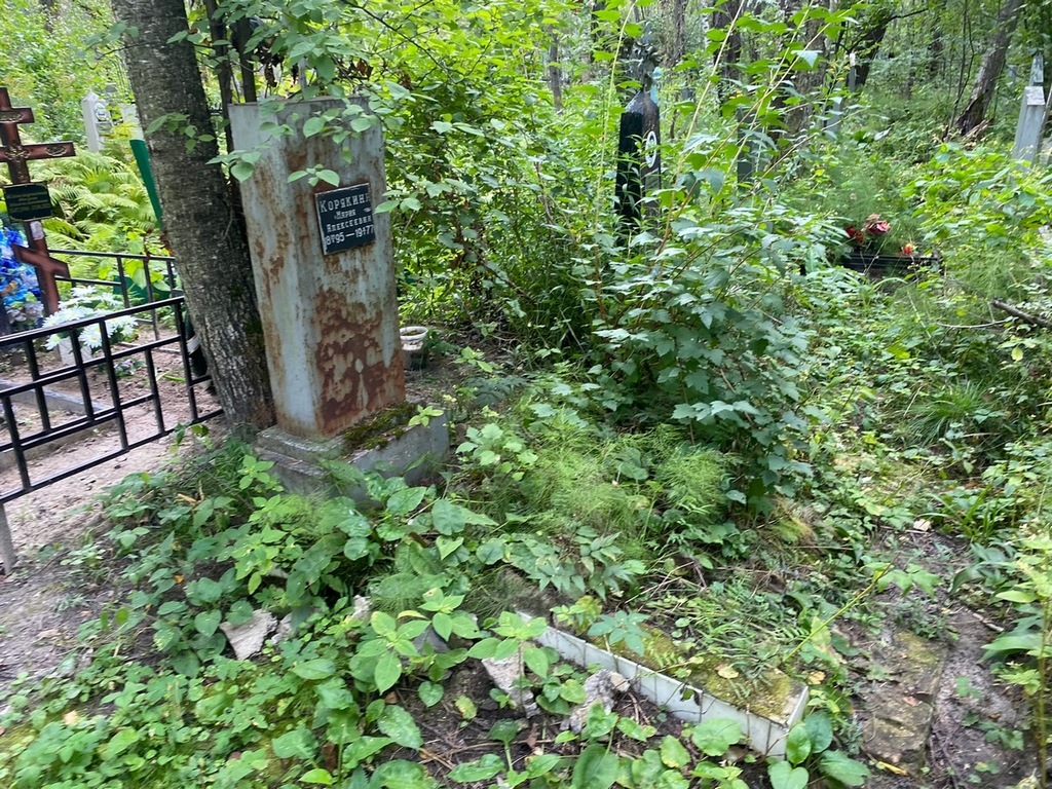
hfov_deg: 67.3
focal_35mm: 26
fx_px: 790
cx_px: 526
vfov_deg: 53.1
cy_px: 394
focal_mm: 4.25
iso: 125
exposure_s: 1/102
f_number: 1.8
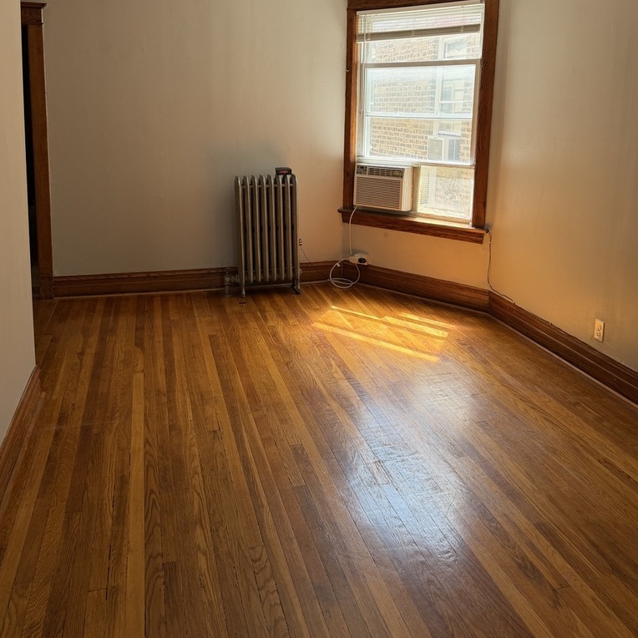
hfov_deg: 54.0
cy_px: 196
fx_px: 626
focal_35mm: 30
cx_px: 319
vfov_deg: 52.6
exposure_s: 1/171
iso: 80
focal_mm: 6.76
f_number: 1.78
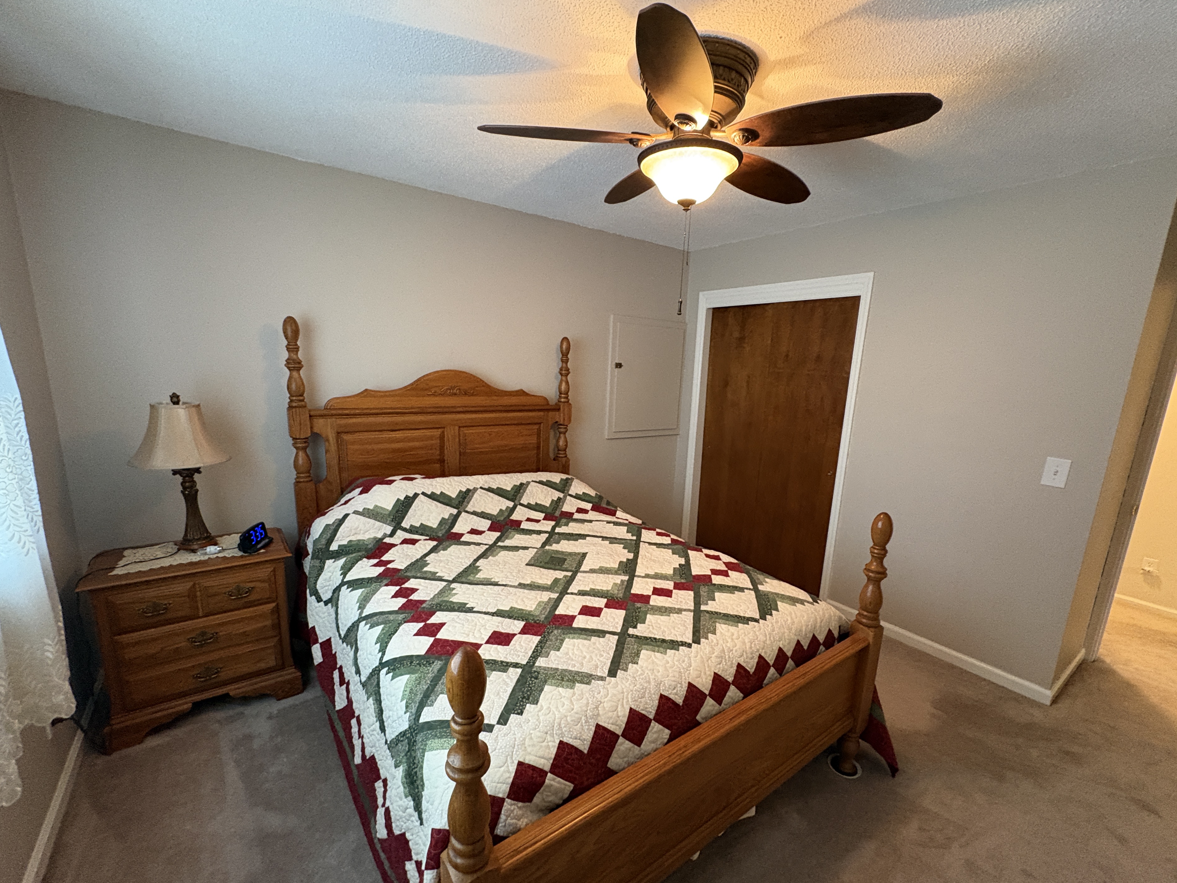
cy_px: 470
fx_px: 510
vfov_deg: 81.6
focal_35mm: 15
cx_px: 603
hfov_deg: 98.2
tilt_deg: -11.7
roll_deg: -1.9
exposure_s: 1/60
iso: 640
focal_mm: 2.22
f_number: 2.2
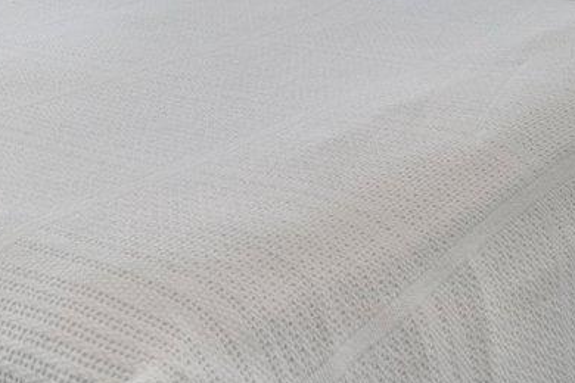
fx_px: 1342
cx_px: 97
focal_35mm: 84
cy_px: -244
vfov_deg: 14.8
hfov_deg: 23.7
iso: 1250
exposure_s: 1/13
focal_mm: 16
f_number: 8
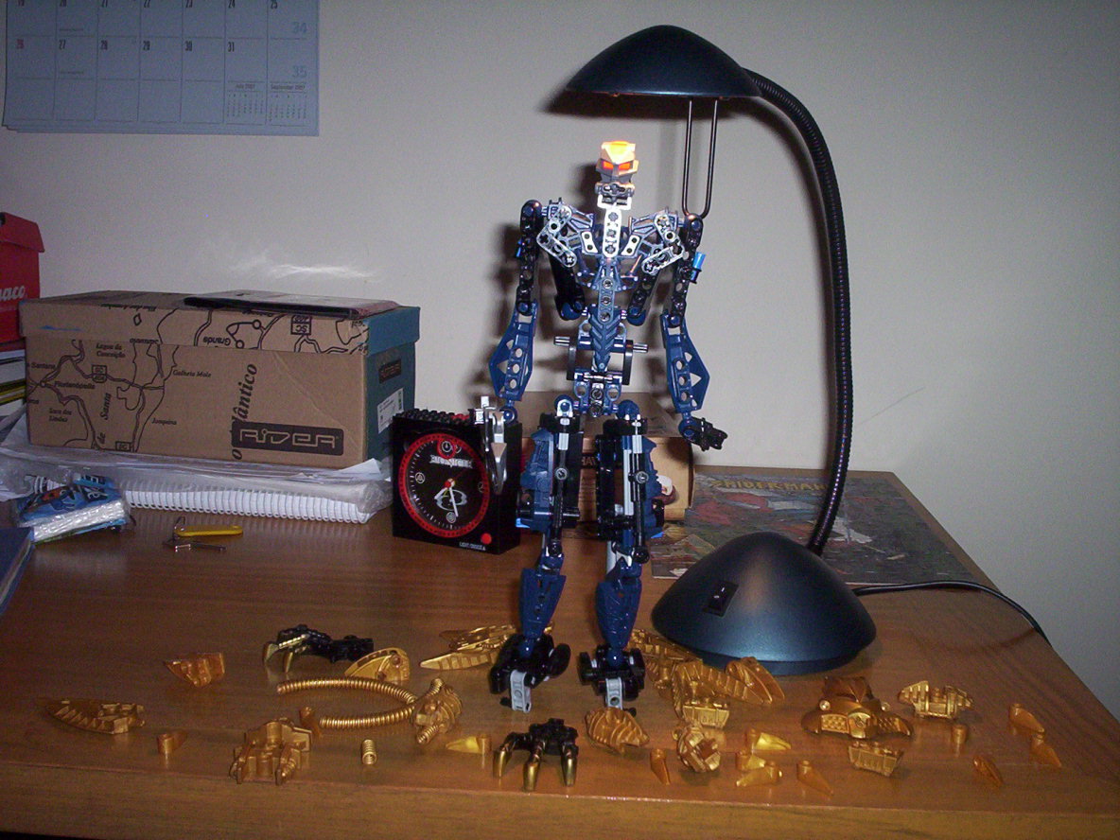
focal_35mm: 38
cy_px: 420
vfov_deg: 37.7
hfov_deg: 49.0
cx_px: 560
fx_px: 1229
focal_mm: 4.99
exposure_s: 1/60
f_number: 4.5
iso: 140
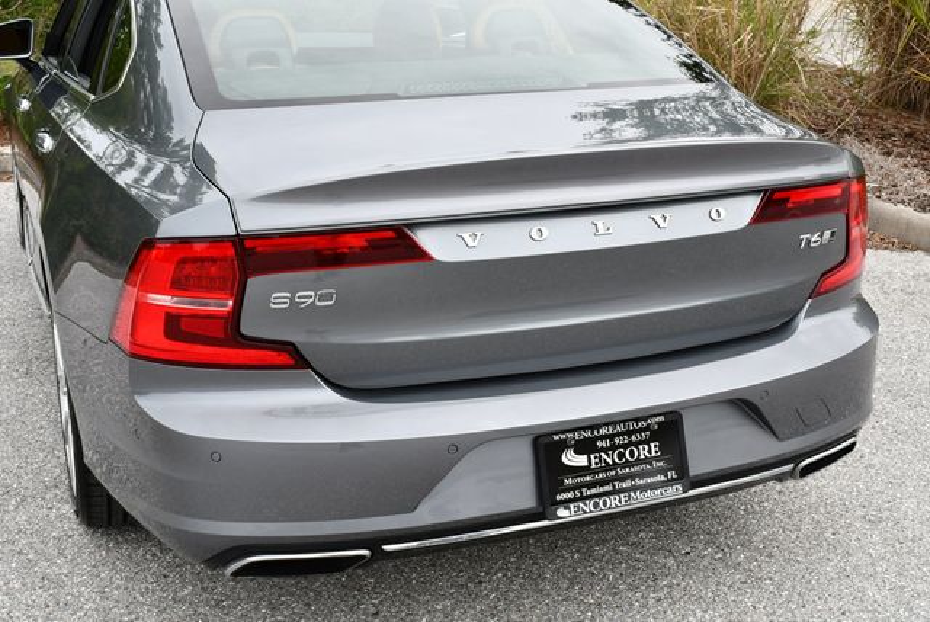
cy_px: 311
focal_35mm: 48
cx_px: 465
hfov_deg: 41.1
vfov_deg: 28.1
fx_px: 1241
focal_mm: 24
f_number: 8
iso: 180
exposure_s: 1/250
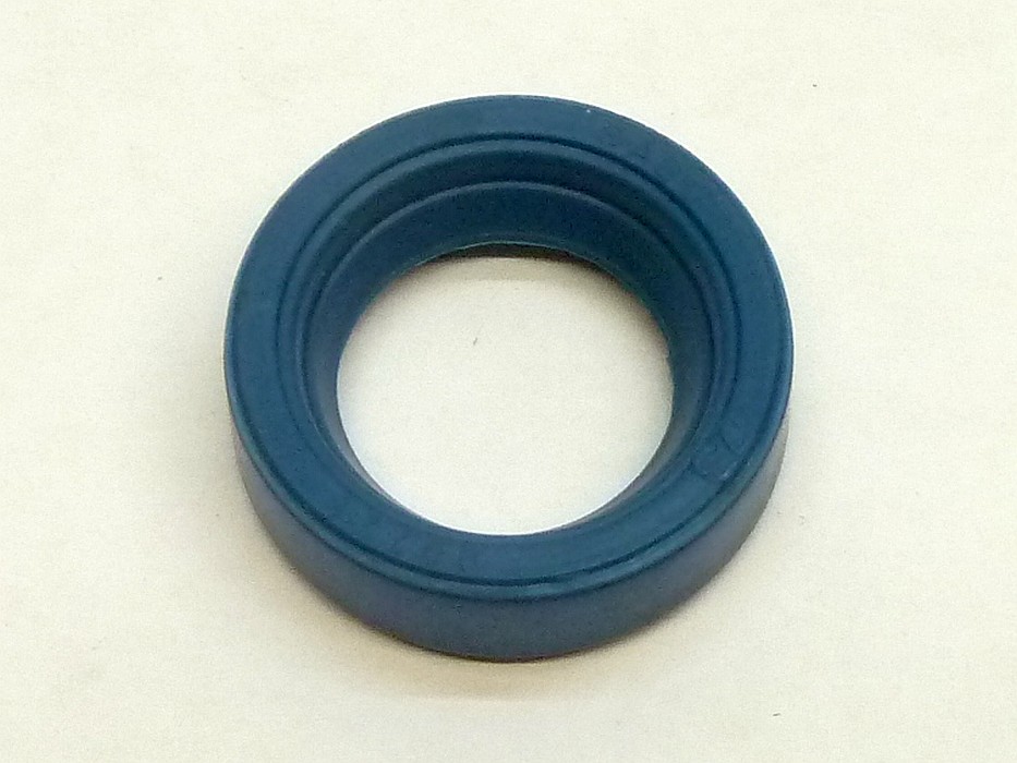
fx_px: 1175
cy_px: 382
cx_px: 508
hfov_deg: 46.8
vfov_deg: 36.0
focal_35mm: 40
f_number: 3.6
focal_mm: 6.5
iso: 320
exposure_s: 1/30
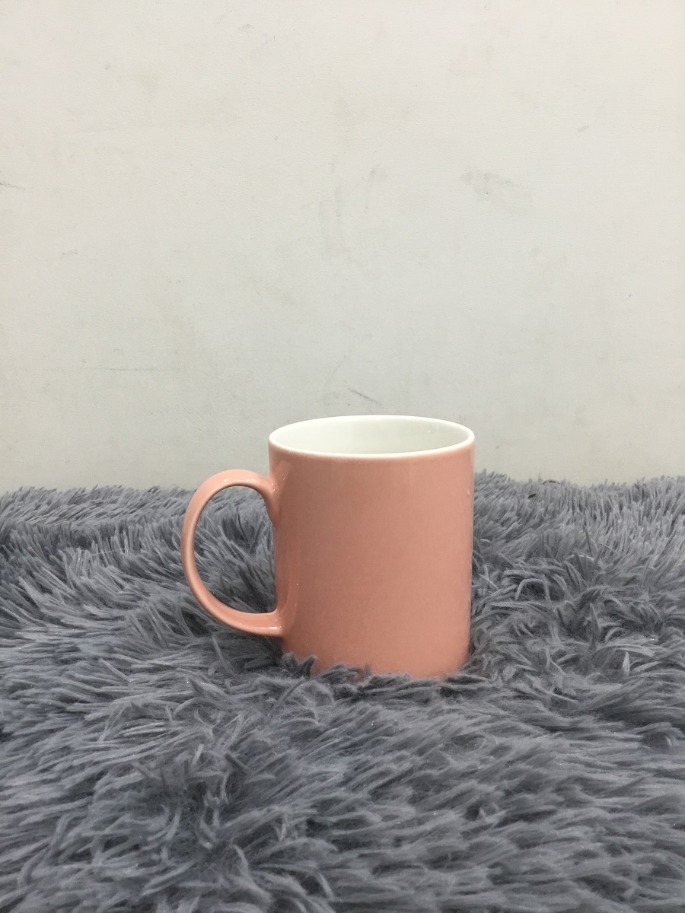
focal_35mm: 31
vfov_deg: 58.4
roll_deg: +1.3
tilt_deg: -13.9
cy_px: 456
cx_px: 342
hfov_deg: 45.4
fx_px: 818
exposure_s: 1/33
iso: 125
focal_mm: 3.3
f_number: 2.4
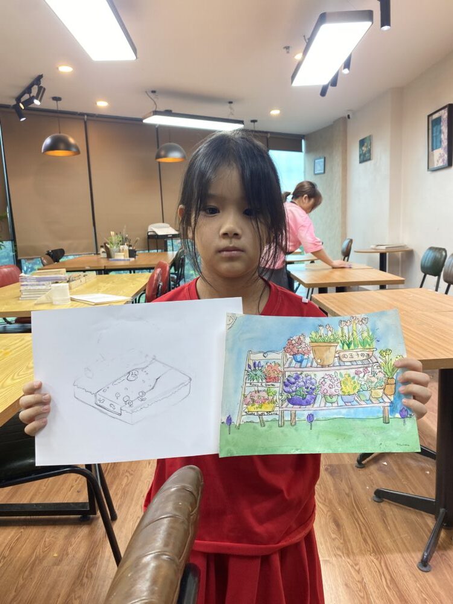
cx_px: 226
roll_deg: +1.7
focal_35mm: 26
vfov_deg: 67.3
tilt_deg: -9.0
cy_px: 302
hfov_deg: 53.1
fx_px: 454
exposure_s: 1/100
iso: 100
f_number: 1.8
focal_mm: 4.25
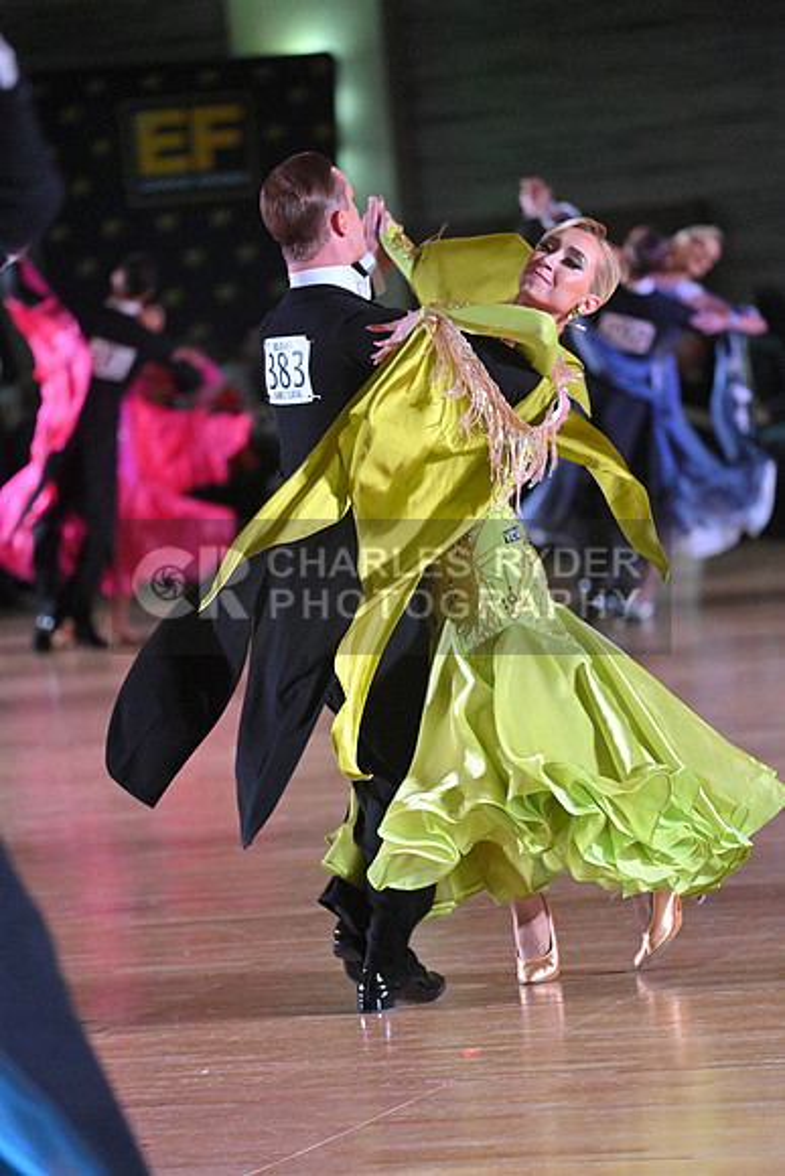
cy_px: 588
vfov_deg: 10.3
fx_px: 6537
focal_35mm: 200
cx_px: 392
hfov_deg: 6.9
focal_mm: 200
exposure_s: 1/400
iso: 5000
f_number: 4
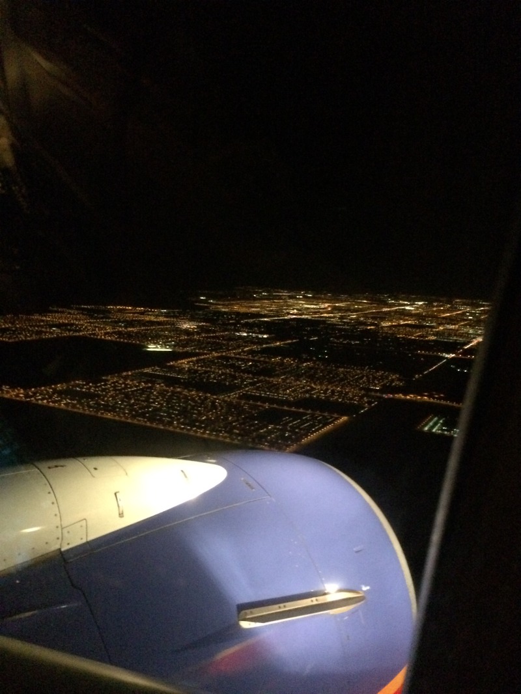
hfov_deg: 48.2
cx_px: 260
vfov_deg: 61.6
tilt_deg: -8.3
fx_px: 582
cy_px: 347
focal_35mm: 29
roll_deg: -1.2
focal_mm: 4.15
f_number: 2.2
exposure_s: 1/15
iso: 1250
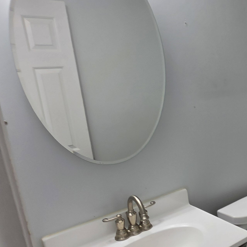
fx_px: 291
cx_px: 242
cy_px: 148
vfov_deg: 45.8
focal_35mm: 36
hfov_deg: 40.8
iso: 32
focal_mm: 2.2
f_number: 1.9
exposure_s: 1/120
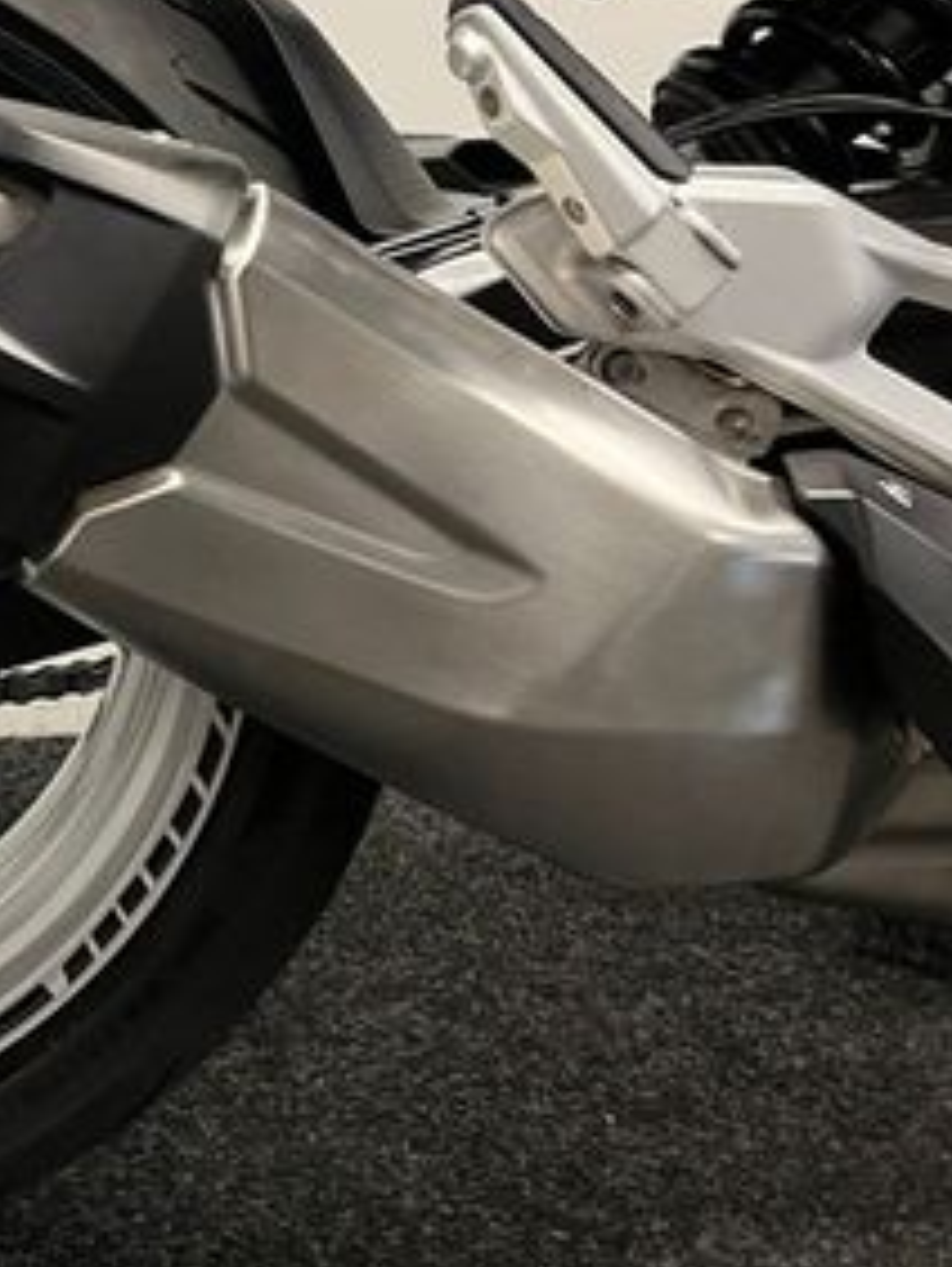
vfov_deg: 32.6
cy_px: 512
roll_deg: +0.8
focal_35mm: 59
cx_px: -229
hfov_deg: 22.6
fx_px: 2160
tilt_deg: -13.8
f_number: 1.6
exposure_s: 1/50
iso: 200
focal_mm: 5.1
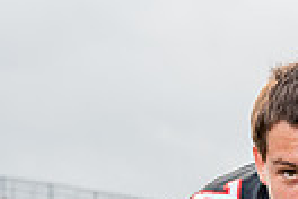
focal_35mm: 170
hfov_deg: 12.0
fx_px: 1407
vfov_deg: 7.6
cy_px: 466
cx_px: 284
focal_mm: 50
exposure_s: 1/250
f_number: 5
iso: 100
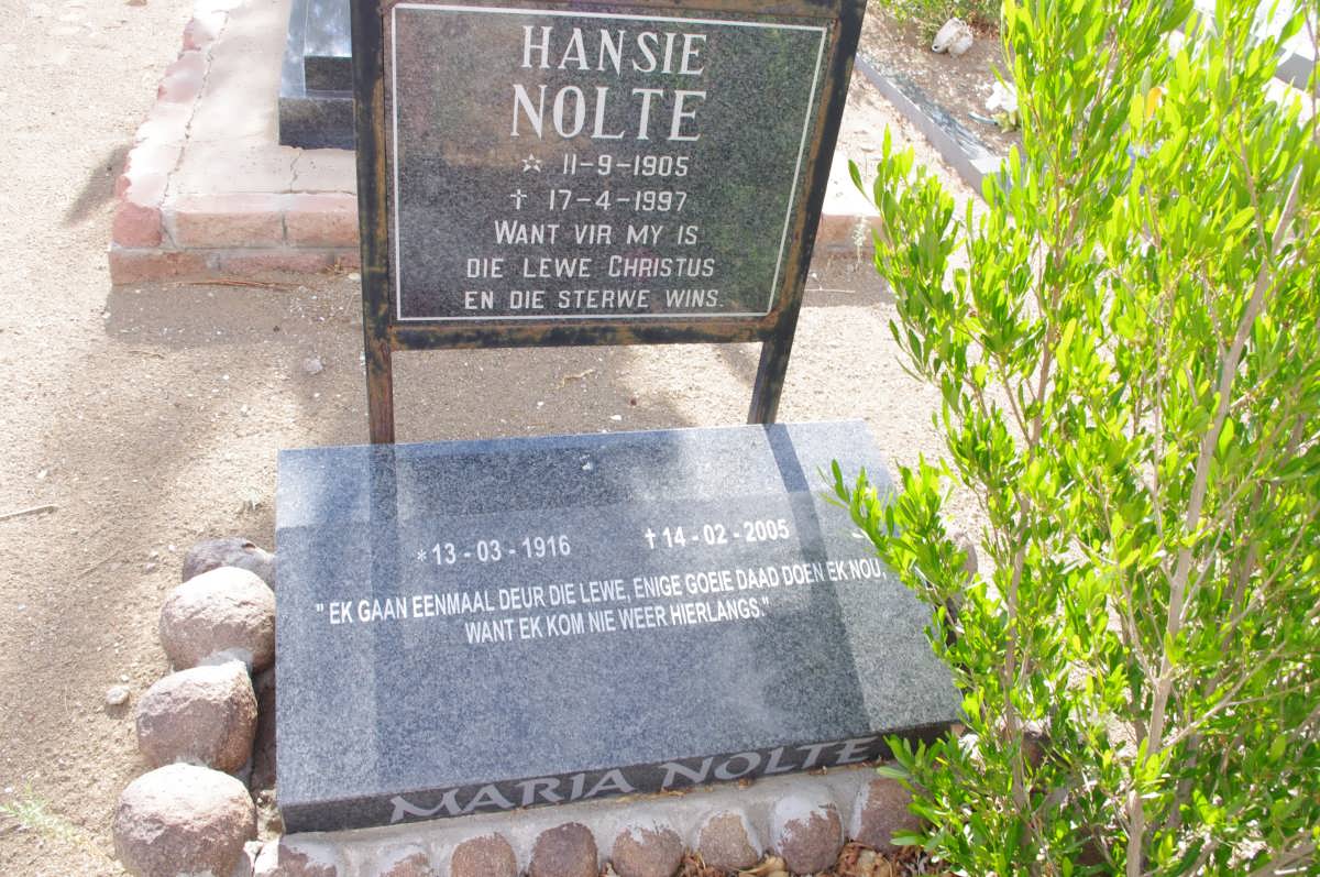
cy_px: 438
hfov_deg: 62.0
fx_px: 1099
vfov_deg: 43.5
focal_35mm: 30
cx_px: 660
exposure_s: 1/125
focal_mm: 20
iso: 800
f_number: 11
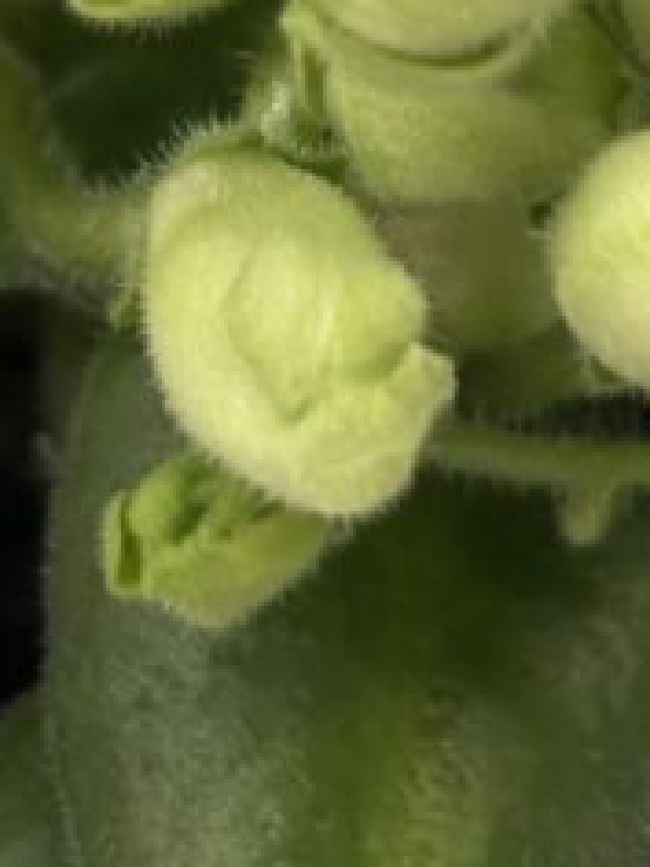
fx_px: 5658
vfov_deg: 8.4
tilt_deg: -23.4
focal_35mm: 226
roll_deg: -1.2
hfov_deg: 6.6
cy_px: -716
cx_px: 169
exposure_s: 1/60
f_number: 1.6
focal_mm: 5.96
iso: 80
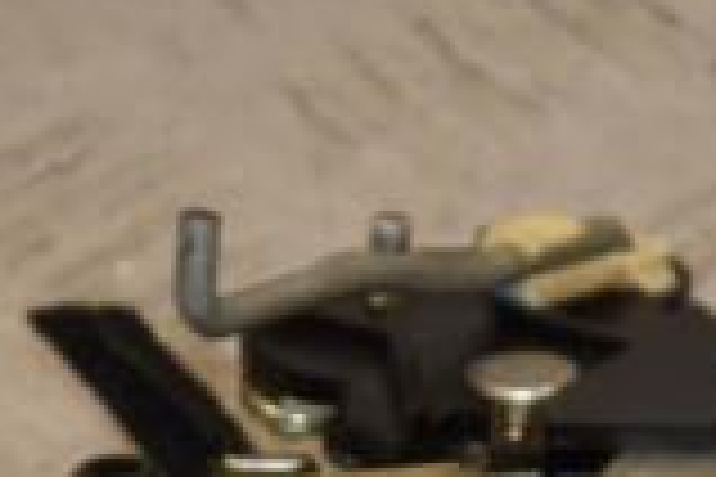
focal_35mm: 553
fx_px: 10998
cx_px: 621
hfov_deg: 3.7
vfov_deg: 2.5
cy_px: 765
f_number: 6.3
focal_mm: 98
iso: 800
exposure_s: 1/200
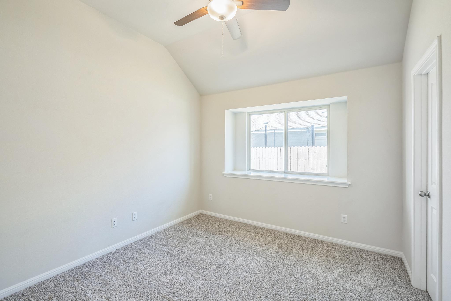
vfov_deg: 73.7
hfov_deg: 96.7
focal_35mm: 16
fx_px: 200
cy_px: 150
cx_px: 226
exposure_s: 1/50
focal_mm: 16
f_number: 10
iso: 1250
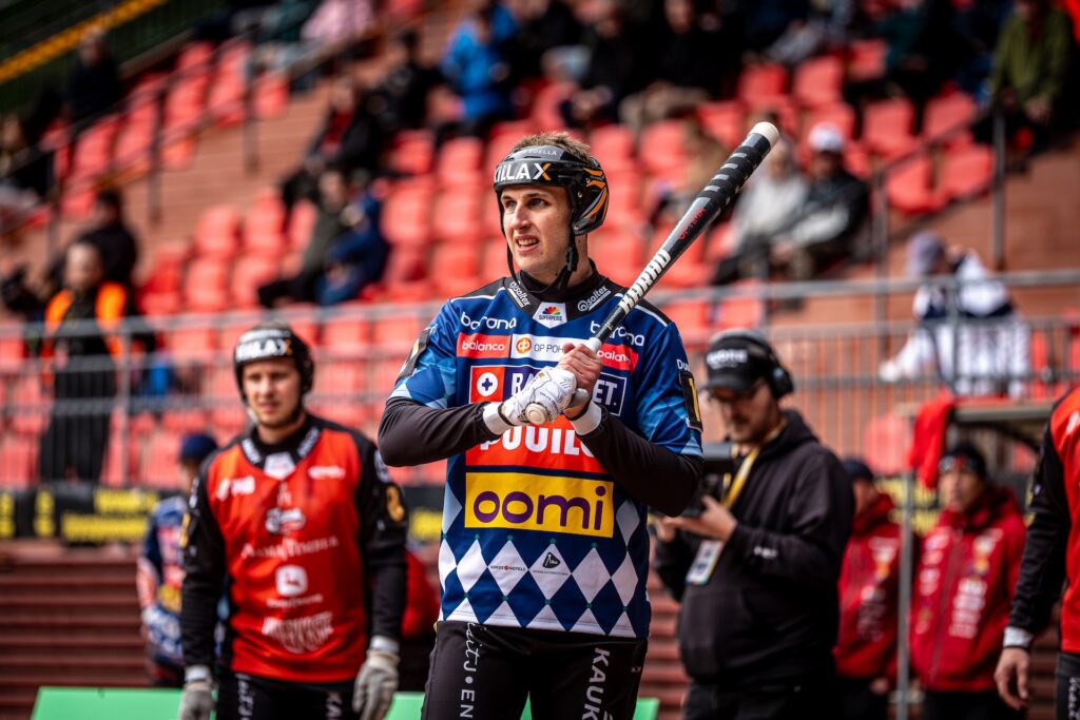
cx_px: 528
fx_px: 5580
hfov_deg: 11.1
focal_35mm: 186
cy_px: 314
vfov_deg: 7.4
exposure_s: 1/1000
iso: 250
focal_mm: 165
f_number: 2.8
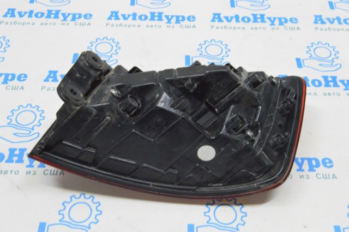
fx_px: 465
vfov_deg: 28.0
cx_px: 174
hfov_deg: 41.2
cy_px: 116
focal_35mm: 48
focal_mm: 32
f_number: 20
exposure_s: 1/15
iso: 6400
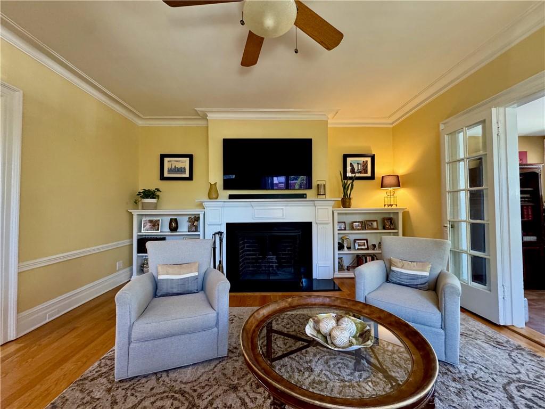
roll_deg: -0.3
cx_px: 272
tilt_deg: +0.5
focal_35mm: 14
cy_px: 204
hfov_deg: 102.1
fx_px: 220
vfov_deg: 85.7
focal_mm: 2.22
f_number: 2.2
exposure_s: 1/60
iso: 400
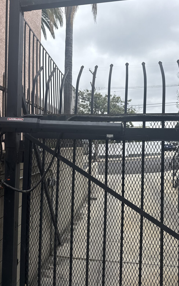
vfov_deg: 70.4
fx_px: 203
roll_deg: -2.0
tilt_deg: +0.6
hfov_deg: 47.5
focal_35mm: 26
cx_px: 81
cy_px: 140
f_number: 1.78
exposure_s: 1/1689
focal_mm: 6.76
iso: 80
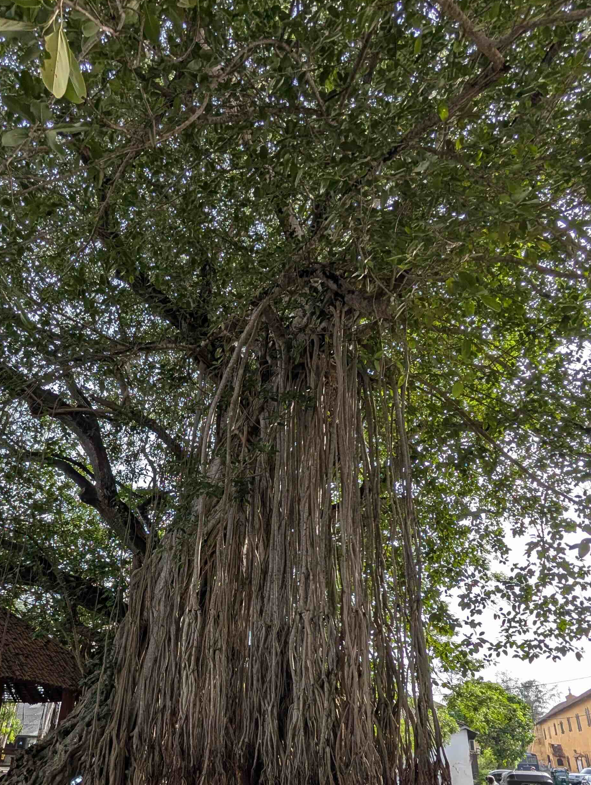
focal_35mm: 20
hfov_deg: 65.4
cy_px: 557
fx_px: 454
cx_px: 233
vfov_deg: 77.4
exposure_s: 1/900
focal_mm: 2.02
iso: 48
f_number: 1.7
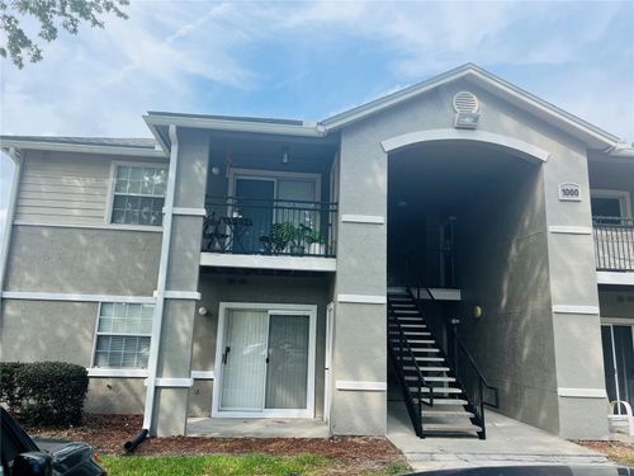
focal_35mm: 26
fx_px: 476
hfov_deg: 67.3
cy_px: 238
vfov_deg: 53.1
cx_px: 317
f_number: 1.5
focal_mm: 5.7
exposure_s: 1/1779
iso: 50
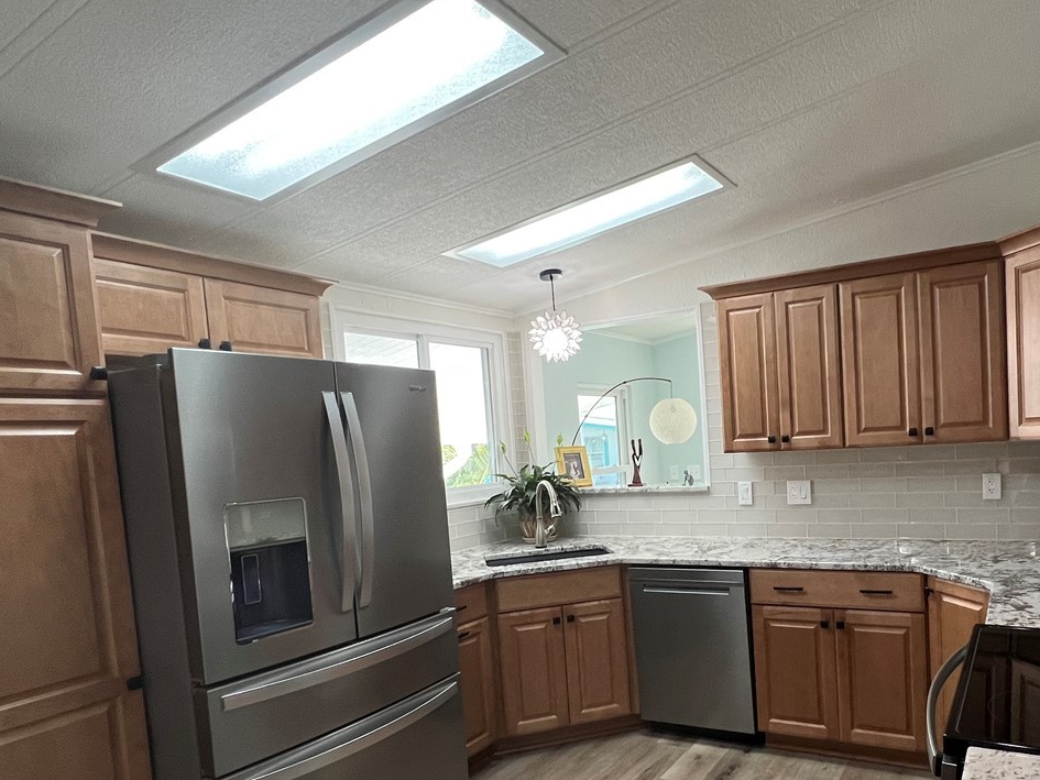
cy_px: 487
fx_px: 661
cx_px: 691
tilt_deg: -4.8
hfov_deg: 74.1
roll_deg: +3.2
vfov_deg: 60.3
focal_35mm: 22
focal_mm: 1.57
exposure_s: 1/120
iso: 160
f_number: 1.8
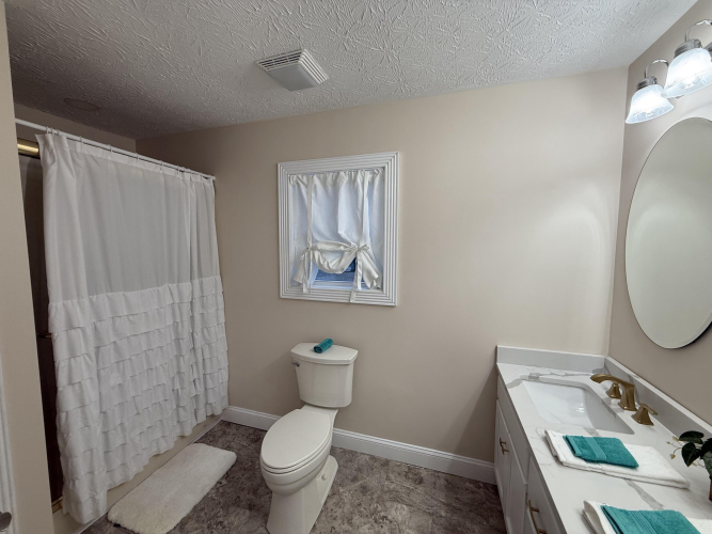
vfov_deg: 85.7
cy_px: 267
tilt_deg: -4.4
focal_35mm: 14
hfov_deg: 102.1
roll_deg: -0.7
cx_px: 356
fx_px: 288
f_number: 2.2
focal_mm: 2.22
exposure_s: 1/120
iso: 100
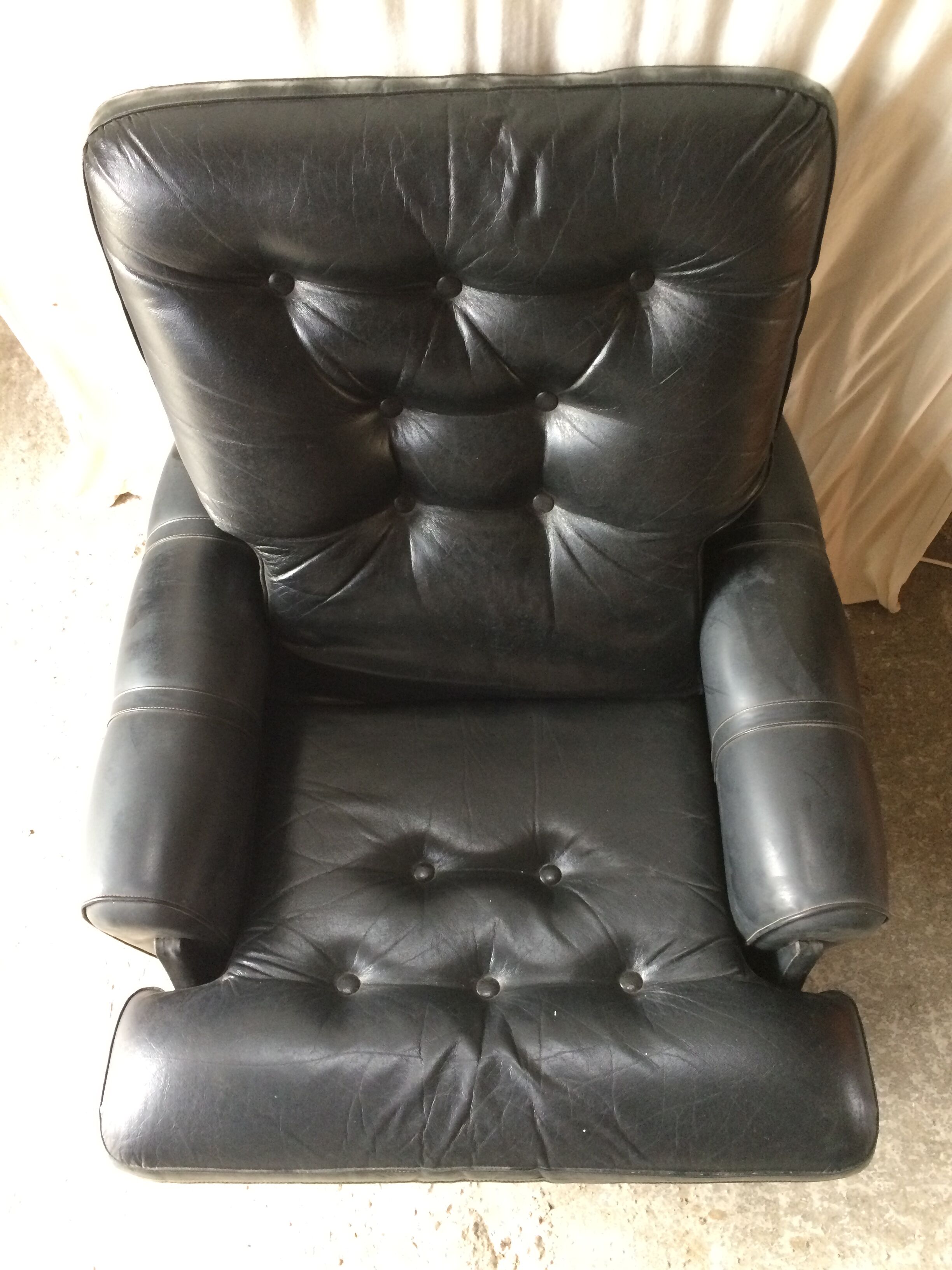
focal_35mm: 29
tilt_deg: -66.2
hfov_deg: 48.2
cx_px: 476
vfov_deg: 61.7
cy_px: 635
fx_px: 1063
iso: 250
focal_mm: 4.15
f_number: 2.2
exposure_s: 1/33
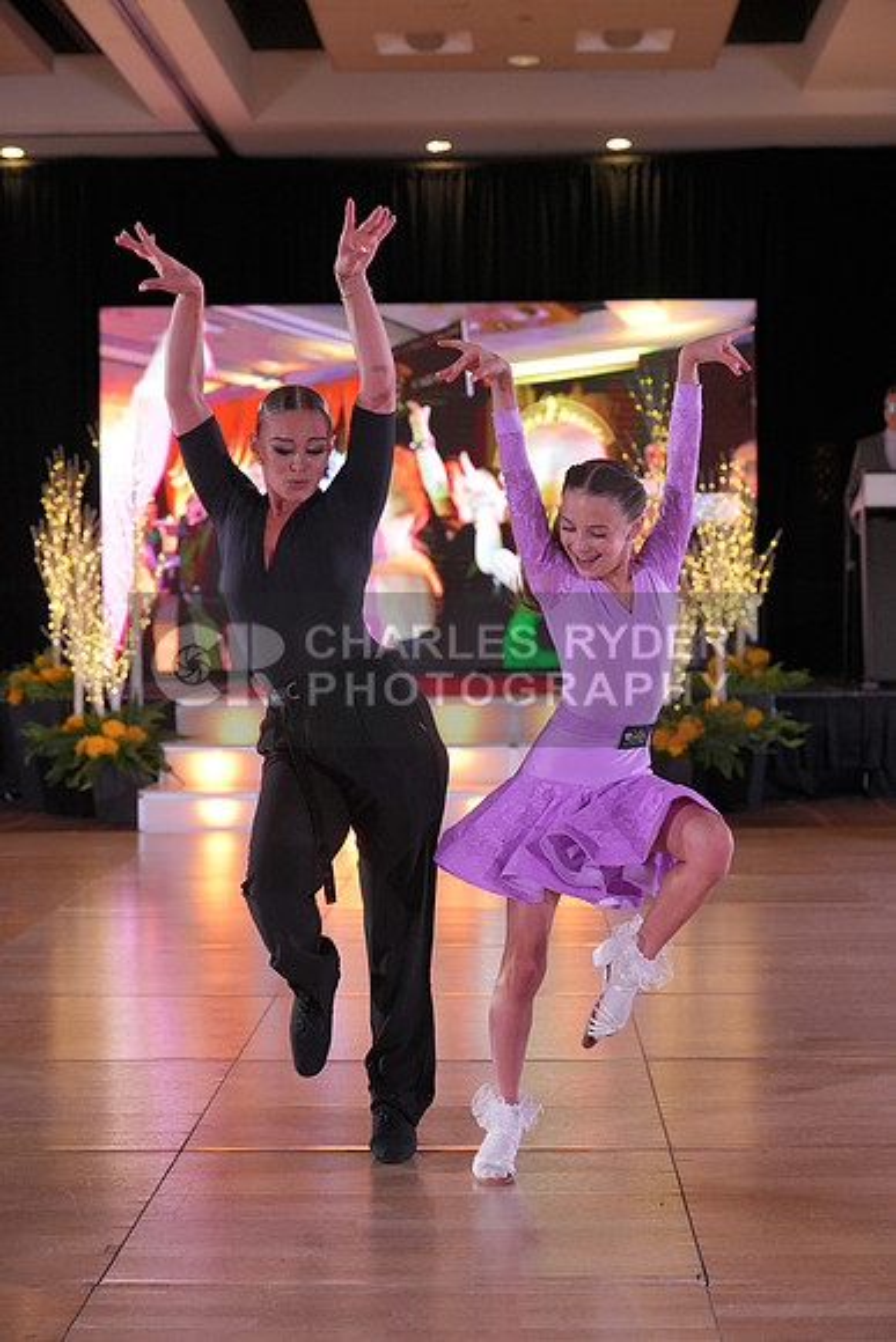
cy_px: 671
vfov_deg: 31.0
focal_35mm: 65
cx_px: 448
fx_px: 2425
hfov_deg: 20.9
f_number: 4
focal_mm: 65
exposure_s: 1/500
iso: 2000
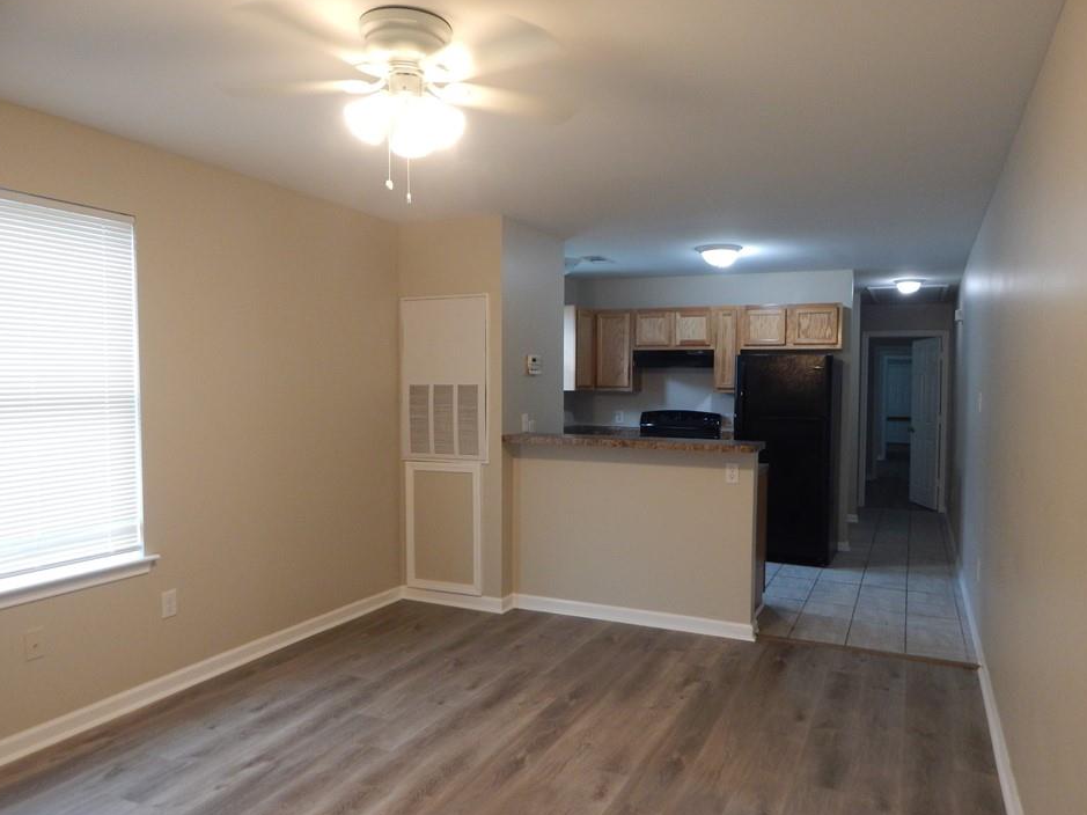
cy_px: 412
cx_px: 574
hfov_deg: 71.5
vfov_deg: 56.8
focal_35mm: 24
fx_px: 754
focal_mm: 4
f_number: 3
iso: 280
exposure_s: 1/30
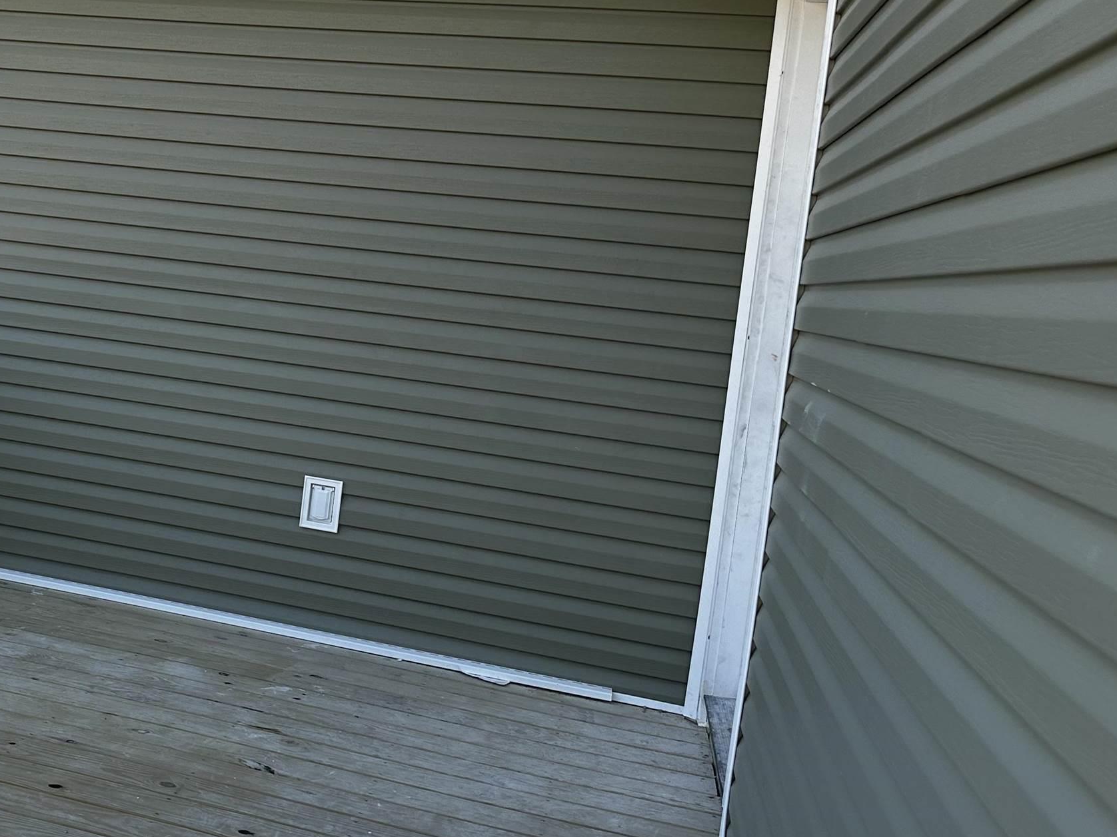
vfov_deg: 32.7
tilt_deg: -3.2
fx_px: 1420
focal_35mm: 44
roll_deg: -7.7
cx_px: 143
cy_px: 318
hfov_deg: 40.2
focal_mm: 6.86
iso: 80
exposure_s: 1/952
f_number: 1.78
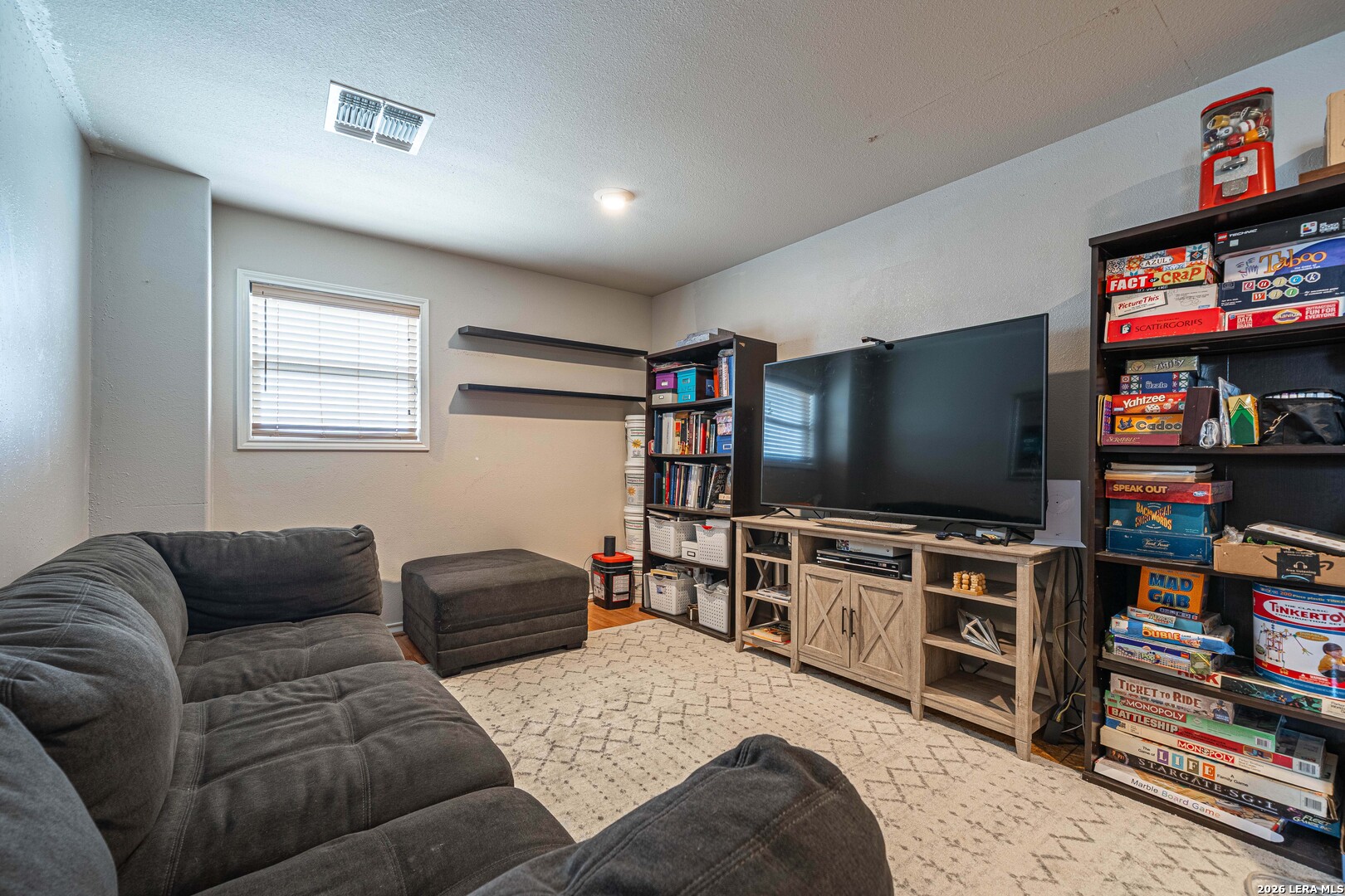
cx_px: 672
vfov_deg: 81.2
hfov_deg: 104.3
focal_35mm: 14
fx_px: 523
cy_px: 448
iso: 400
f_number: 8
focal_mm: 14
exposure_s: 1/10
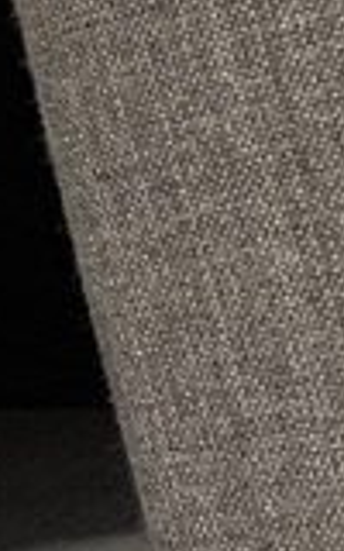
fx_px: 3720
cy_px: 444
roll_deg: +0.6
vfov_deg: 8.4
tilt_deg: -20.7
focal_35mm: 248
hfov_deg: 4.8
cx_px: -1039
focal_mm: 4.2
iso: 320
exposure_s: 1/24
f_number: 1.6
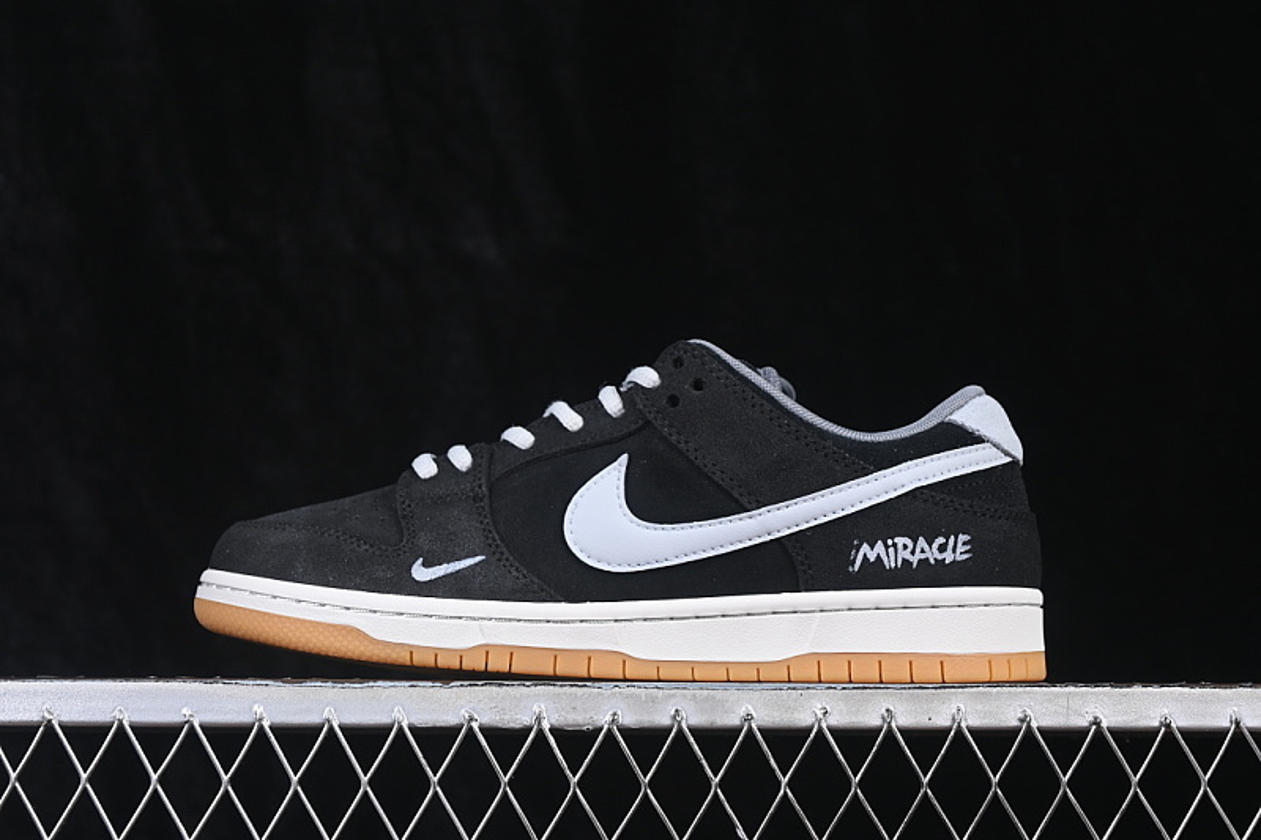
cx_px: 630
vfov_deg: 18.2
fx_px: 2626
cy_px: 420
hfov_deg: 27.0
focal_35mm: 75
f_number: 6.3
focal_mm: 50
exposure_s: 1/60
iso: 160
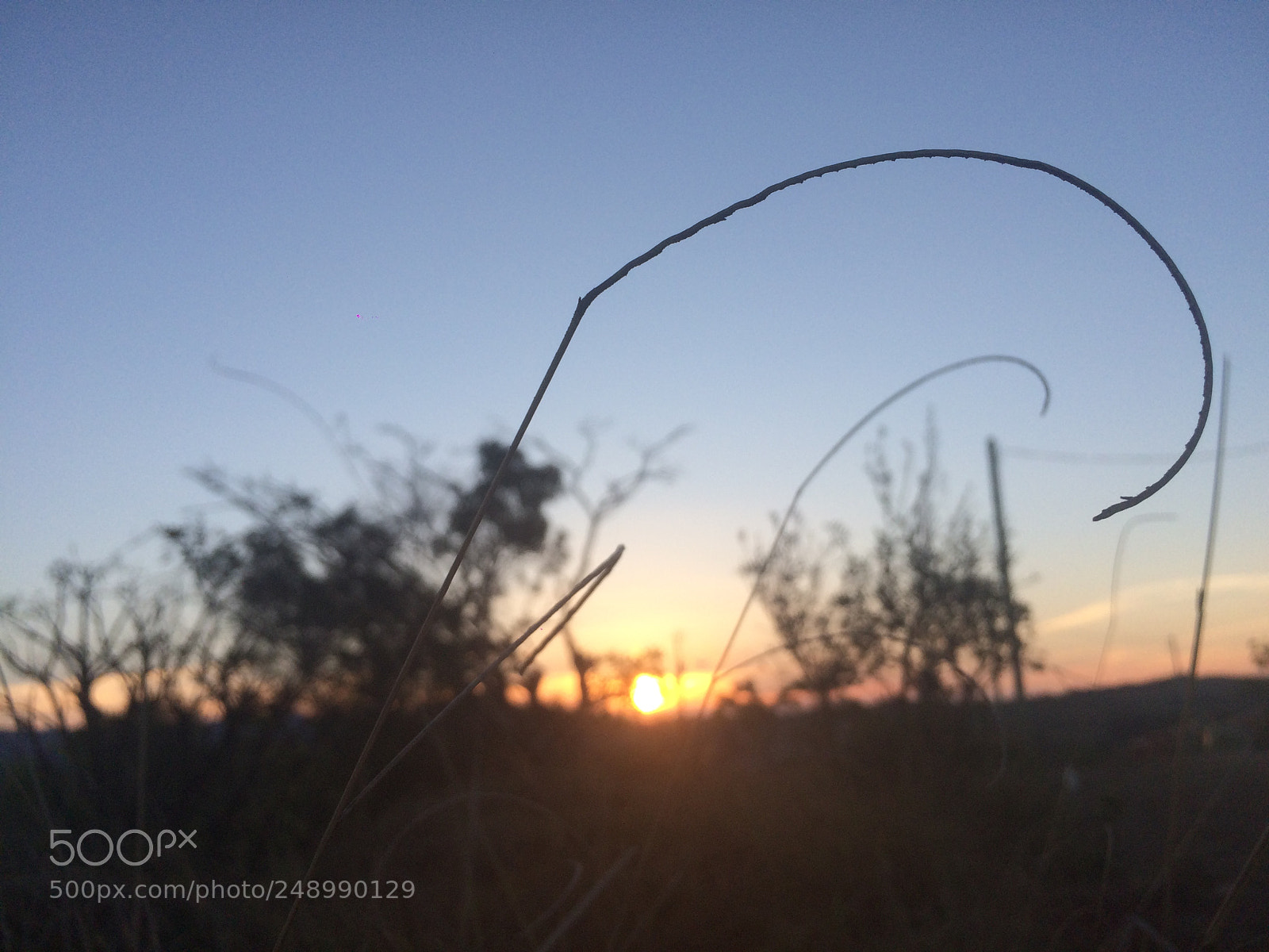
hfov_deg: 61.7
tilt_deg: +11.7
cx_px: 634
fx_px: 1063
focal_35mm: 29
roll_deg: +5.0
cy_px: 476
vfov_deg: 48.2
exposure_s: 1/838
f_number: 2.2
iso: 32
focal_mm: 4.15
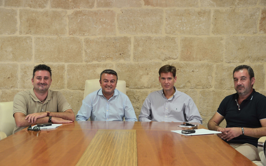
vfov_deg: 26.3
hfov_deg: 41.1
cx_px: 133
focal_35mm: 49
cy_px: 81
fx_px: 355
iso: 800
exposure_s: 1/50
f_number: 4.2
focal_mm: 32
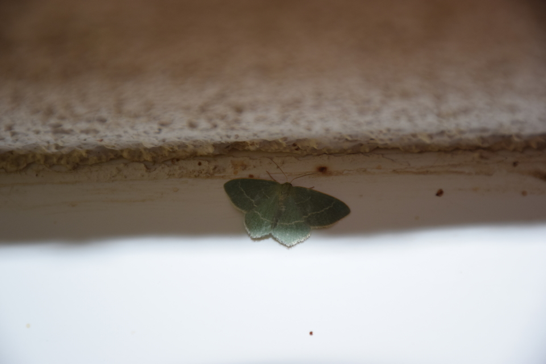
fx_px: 3185
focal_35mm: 210
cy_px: 182
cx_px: 273
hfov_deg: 9.8
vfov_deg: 6.5
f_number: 5.6
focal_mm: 140
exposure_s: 1/60
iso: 400
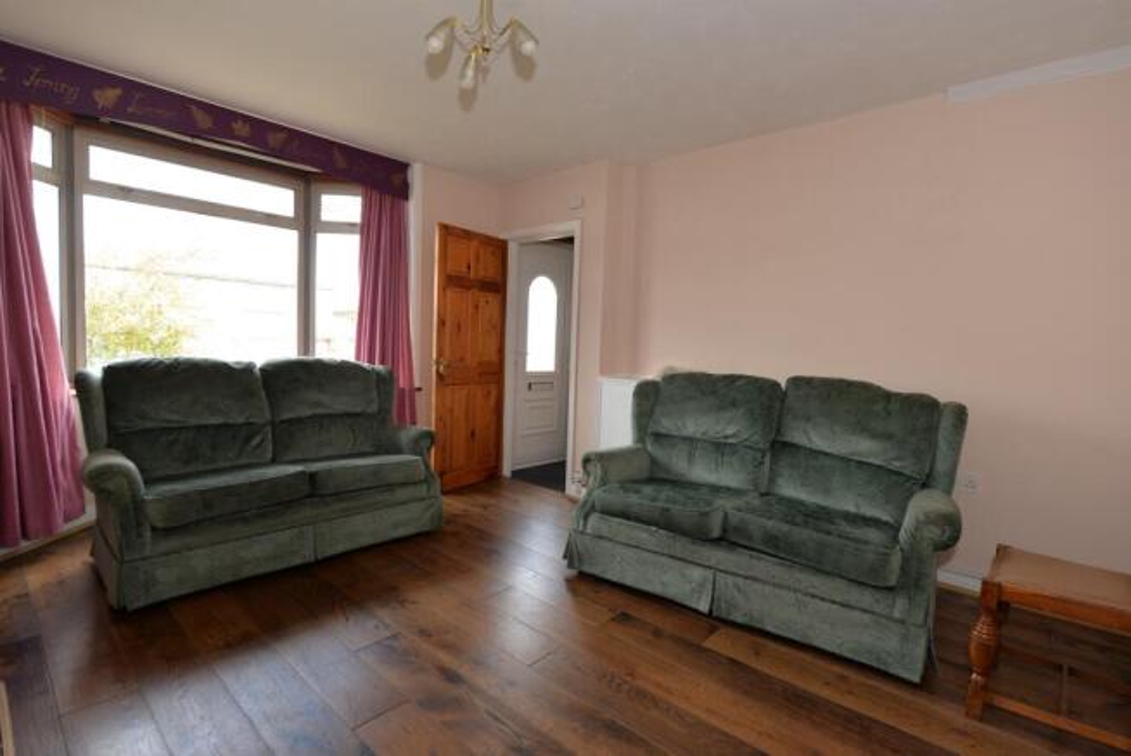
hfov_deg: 93.2
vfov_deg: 70.5
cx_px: 566
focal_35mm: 17
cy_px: 378
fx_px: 534
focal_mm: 17
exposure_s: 1/60
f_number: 4
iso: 200
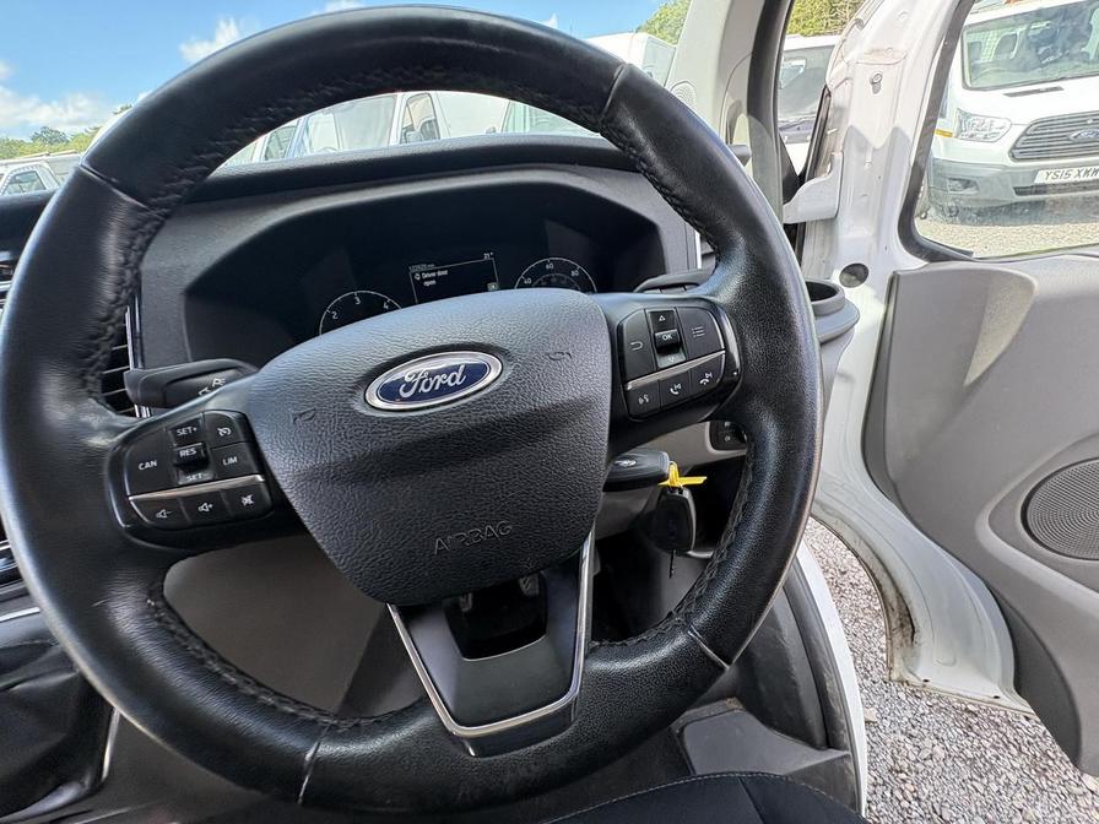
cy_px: 412
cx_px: 550
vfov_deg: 85.7
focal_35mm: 14
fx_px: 444
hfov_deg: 102.1
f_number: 2.2
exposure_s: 1/140
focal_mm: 2.22
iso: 125
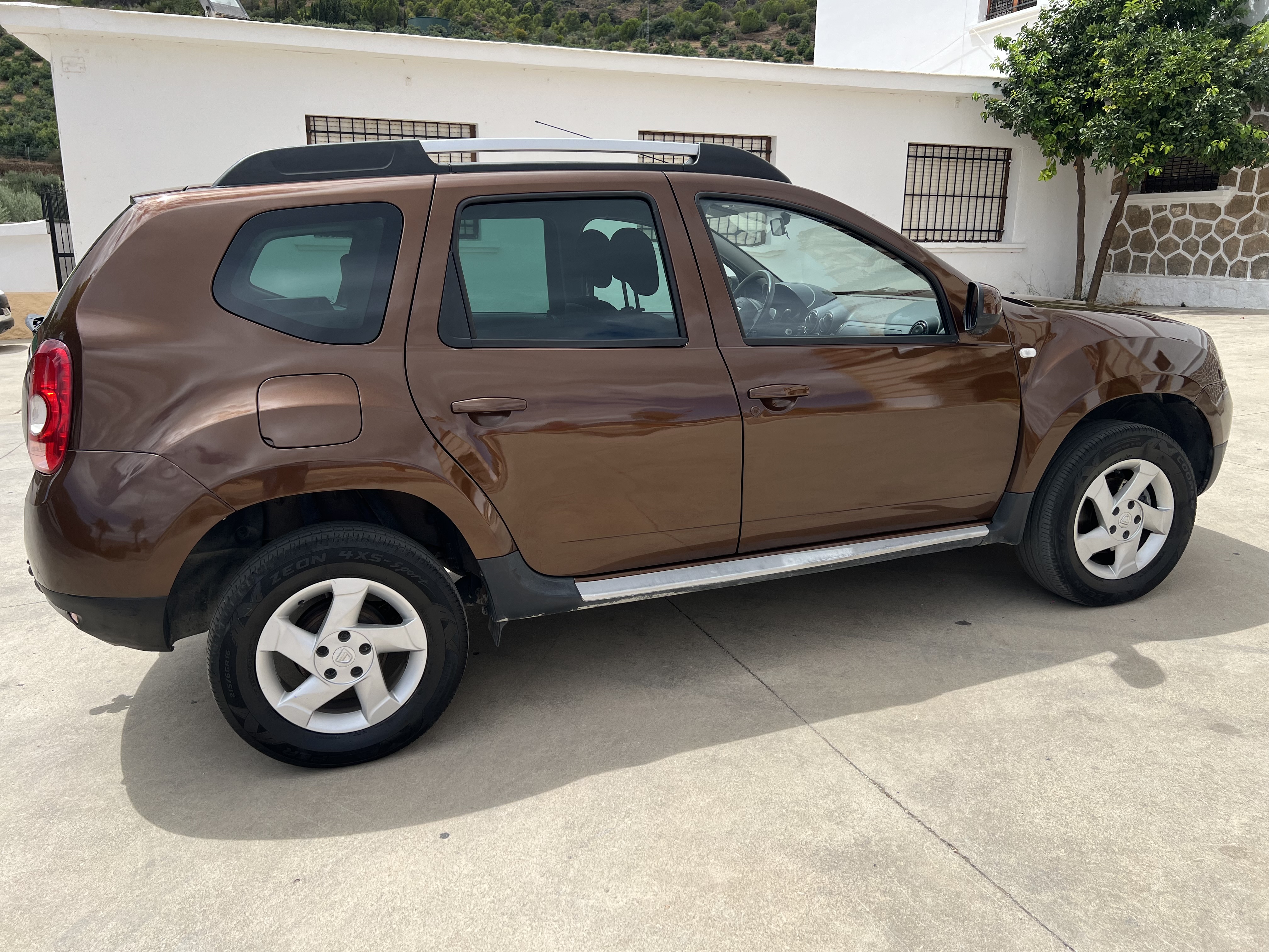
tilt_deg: -14.1
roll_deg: -0.6
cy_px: 476
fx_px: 953
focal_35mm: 26
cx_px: 634
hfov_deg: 67.3
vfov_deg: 53.1
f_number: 1.5
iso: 50
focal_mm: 5.7
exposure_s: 1/3356
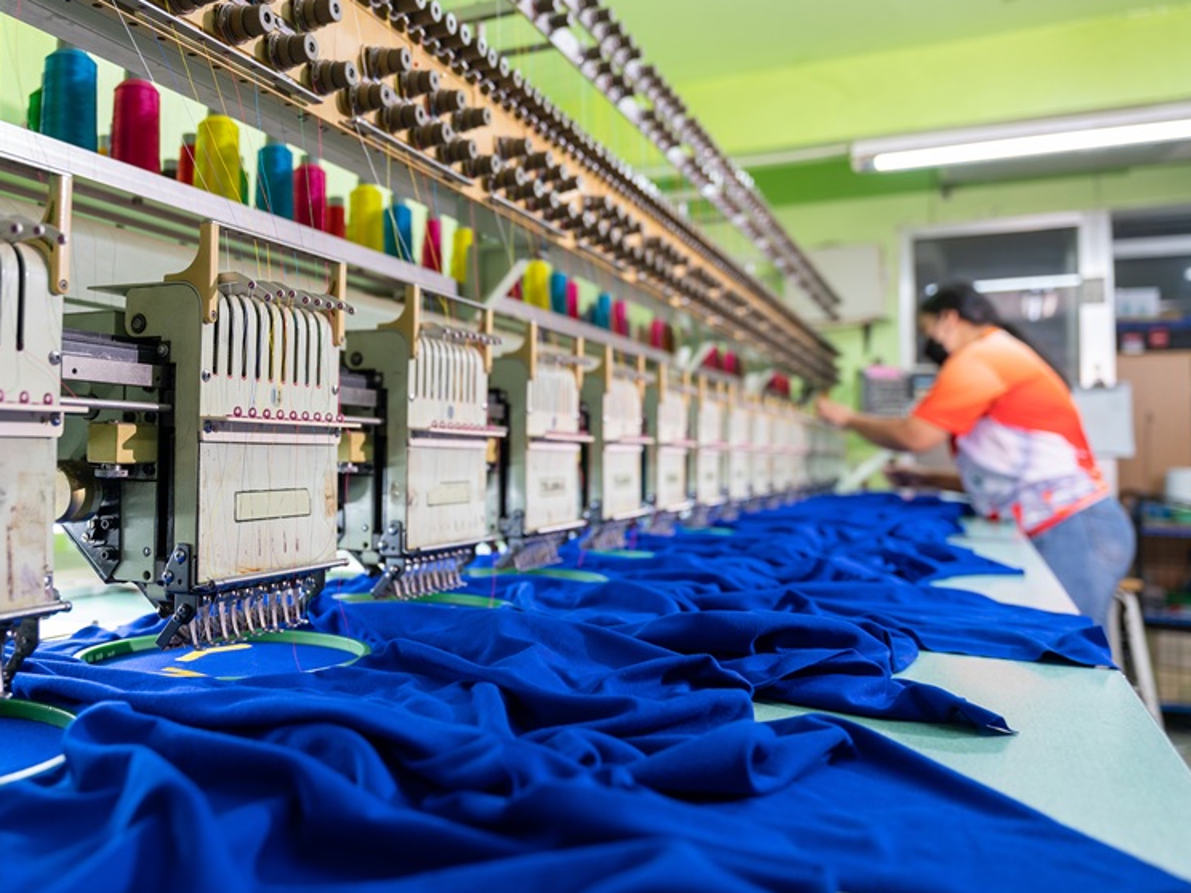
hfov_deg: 57.5
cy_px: 410
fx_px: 1067
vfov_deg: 45.4
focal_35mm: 31
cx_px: 434
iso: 500
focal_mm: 24
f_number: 2.8
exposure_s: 1/60
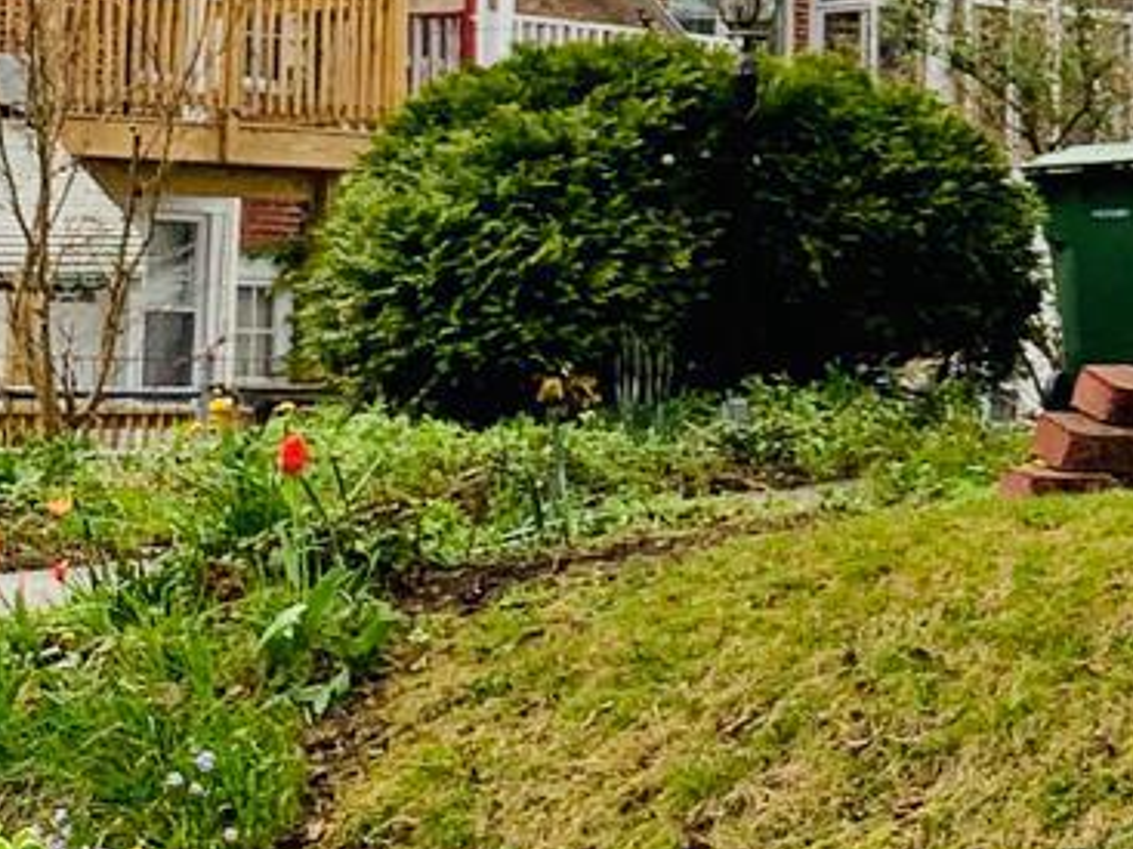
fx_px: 4744
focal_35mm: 145
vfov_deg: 10.0
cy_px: -241
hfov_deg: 12.9
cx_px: 1704
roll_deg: +1.2
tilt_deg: +9.3
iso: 25
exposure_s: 1/410
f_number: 1.8
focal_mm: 4.25
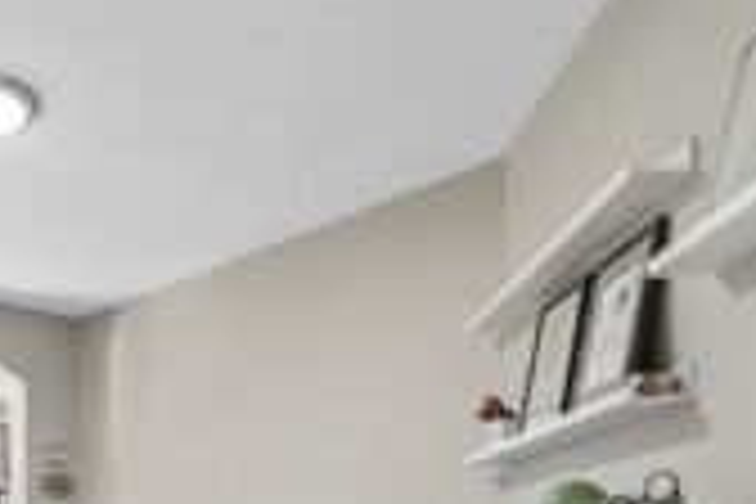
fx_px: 798
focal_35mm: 38
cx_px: 104
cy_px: 592
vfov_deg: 30.3
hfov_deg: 46.7
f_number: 8
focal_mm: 16
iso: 1600
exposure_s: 1/30
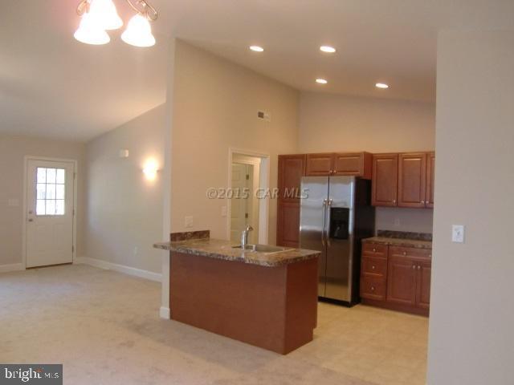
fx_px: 416
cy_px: 192
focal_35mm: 28
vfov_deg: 49.7
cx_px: 257
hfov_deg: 63.4
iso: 400
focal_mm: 4.9
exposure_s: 1/60
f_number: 2.6
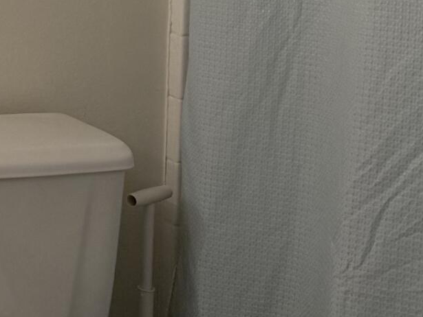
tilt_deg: -2.0
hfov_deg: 13.0
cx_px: -580
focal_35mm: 117
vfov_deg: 11.8
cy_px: -222
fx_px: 1431
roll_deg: -0.6
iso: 160
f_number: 1.78
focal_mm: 6.76
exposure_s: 1/120
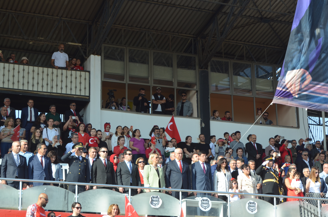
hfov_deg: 21.5
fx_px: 864
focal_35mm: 95
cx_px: 191
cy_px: 104
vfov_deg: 14.3
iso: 200
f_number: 7.1
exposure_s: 1/200
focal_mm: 52
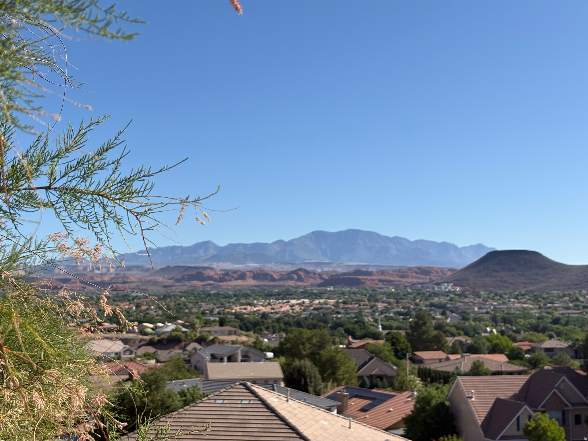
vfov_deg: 28.0
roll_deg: +0.3
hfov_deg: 36.8
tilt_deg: +4.8
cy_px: 220
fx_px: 883
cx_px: 294
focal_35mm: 52
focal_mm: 5.96
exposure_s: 1/3831
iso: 32
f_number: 1.6
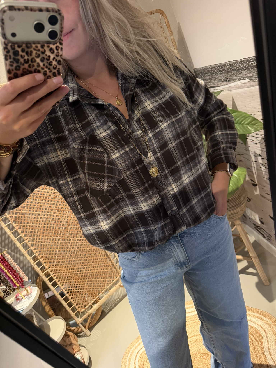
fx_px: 255
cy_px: 184
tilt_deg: -45.5
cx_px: 138
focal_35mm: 24
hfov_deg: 56.8
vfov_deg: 71.6
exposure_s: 1/50
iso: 800
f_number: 1.78
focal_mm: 6.76
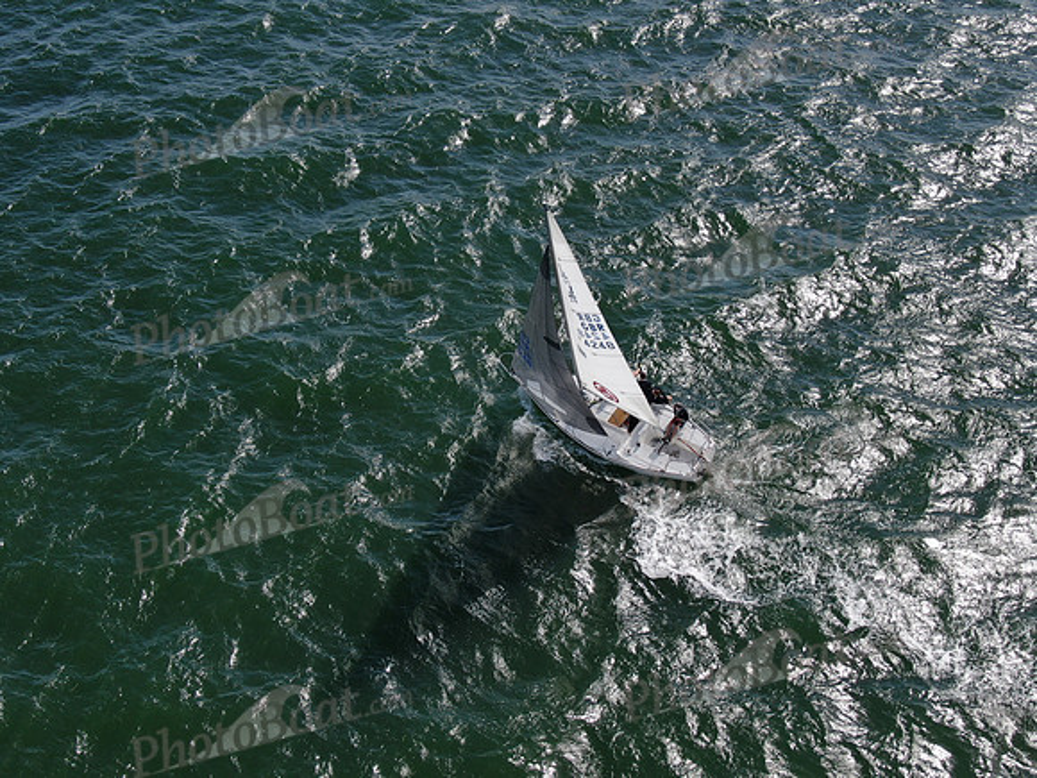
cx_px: 518
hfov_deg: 39.7
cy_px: 389
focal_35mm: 48
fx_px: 1438
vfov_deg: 30.3
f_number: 3.8
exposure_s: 1/800
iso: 100
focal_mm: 8.6
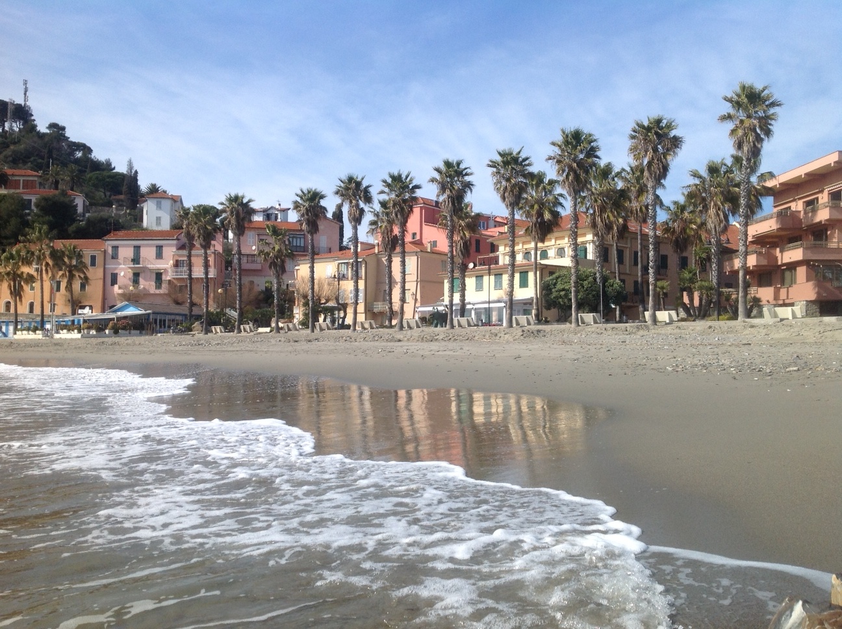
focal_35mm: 35
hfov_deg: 52.7
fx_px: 850
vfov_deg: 40.6
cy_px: 314
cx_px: 421
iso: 50
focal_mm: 4.28
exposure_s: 1/2016
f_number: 2.4
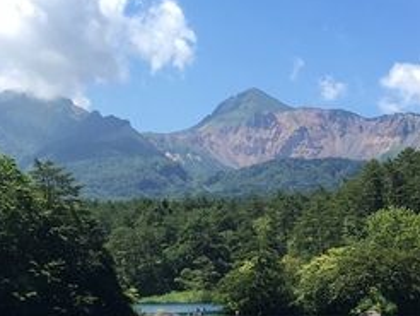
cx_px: 143
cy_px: 238
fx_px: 1166
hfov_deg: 20.4
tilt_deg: +3.0
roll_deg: +1.3
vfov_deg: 15.4
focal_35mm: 96
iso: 25
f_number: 2.2
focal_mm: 4.15
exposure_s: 1/974
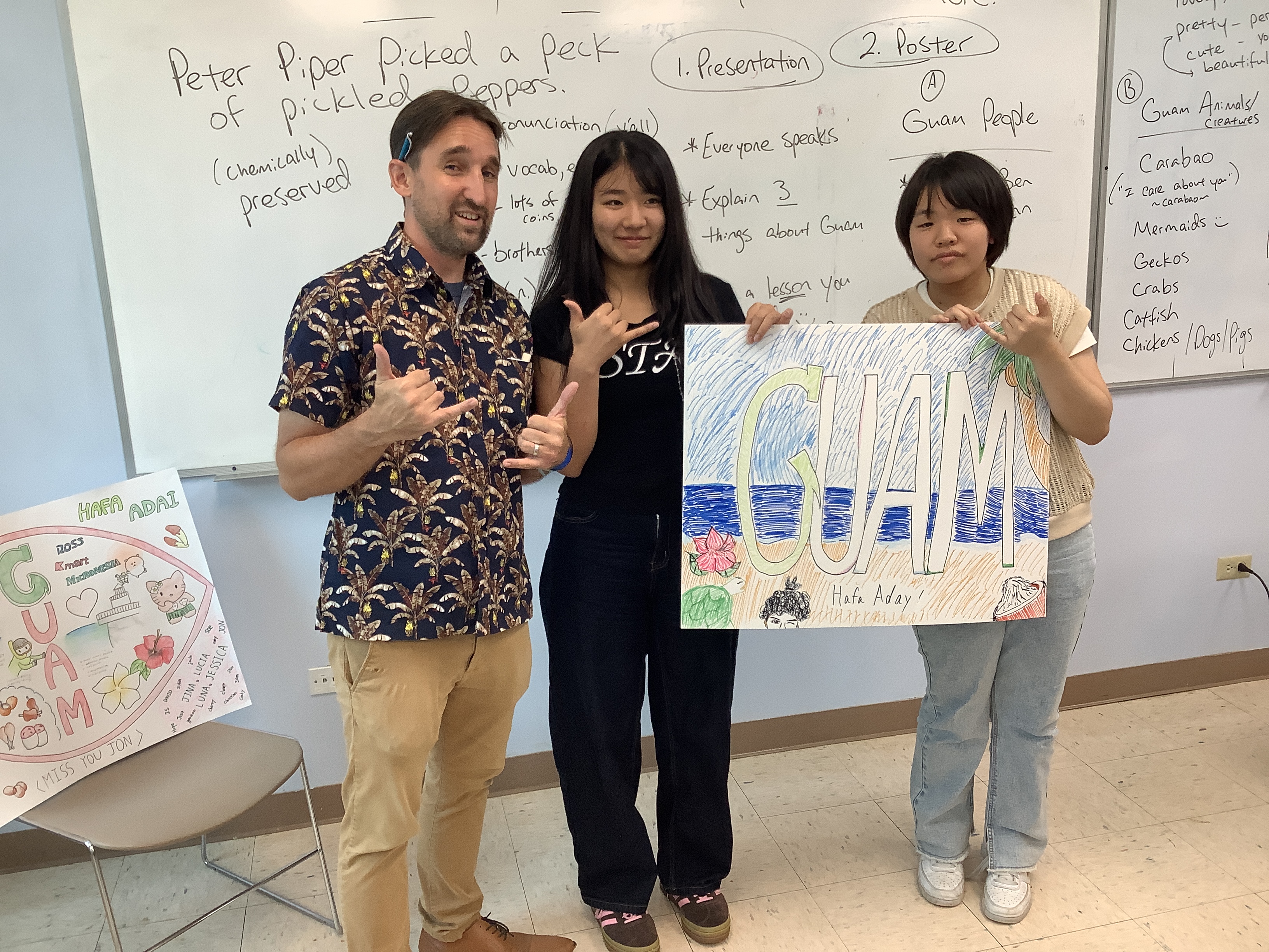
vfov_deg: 45.4
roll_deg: +2.9
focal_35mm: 31
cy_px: 476
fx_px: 1136
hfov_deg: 58.4
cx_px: 634
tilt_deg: -14.6
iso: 80
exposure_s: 1/60
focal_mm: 3.3
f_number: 2.4
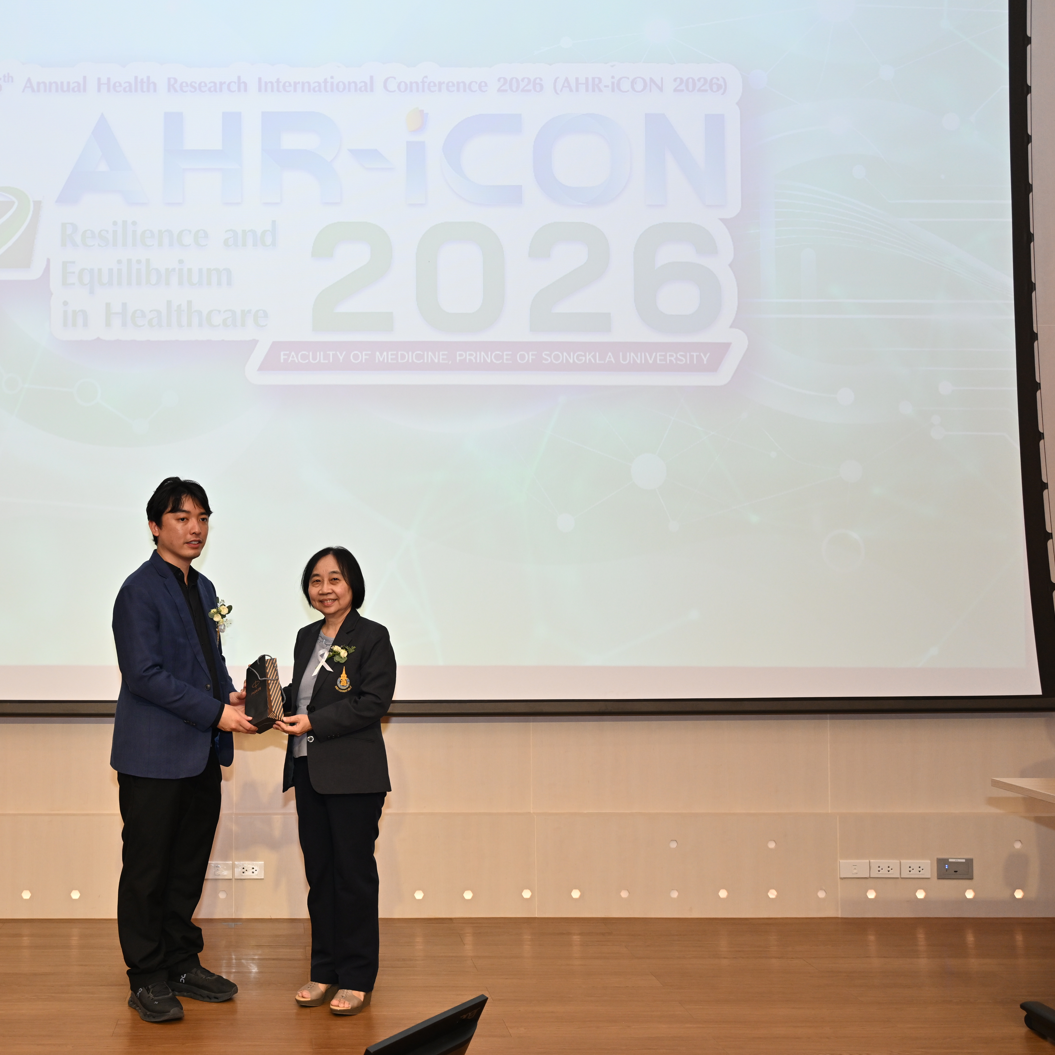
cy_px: 531
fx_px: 1401
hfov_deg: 40.3
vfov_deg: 41.3
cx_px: 281
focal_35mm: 41
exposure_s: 1/200
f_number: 4
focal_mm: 31.5
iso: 800
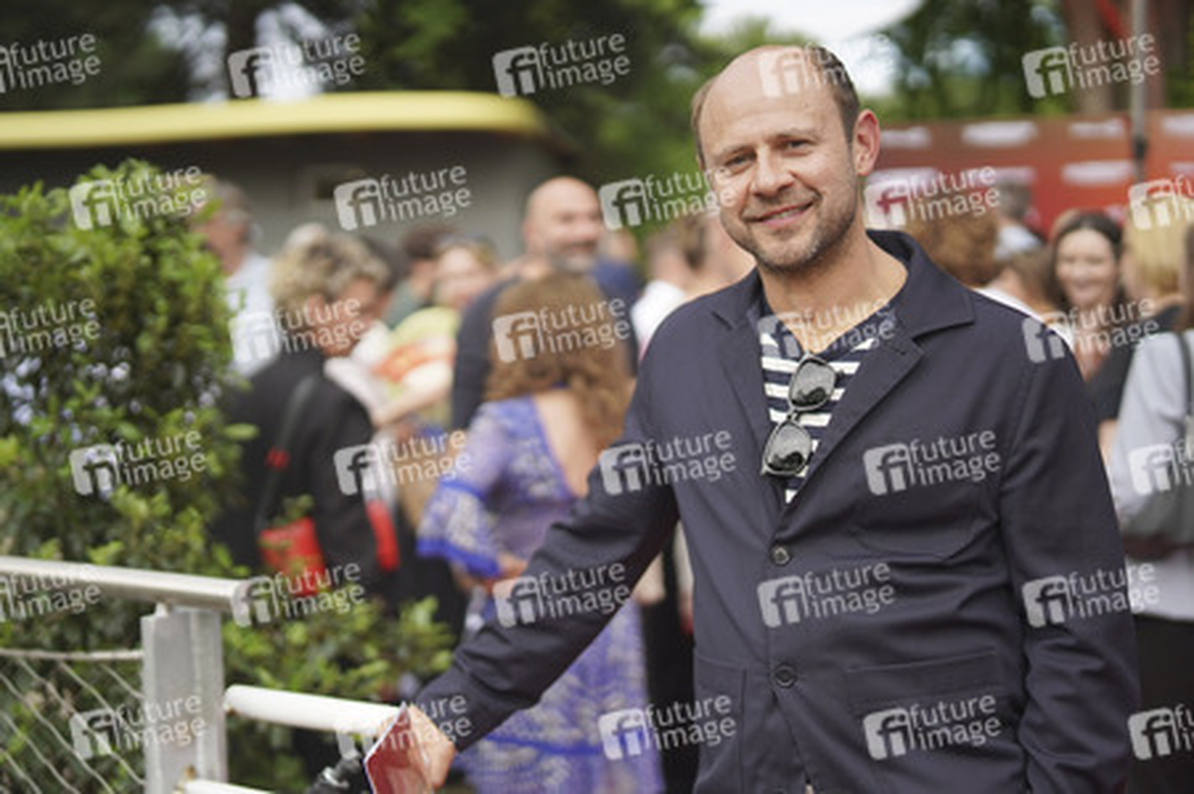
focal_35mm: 50
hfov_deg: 39.6
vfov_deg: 27.0
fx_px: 1657
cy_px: 397
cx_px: 597
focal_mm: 50
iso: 320
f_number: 1.6
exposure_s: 1/4000
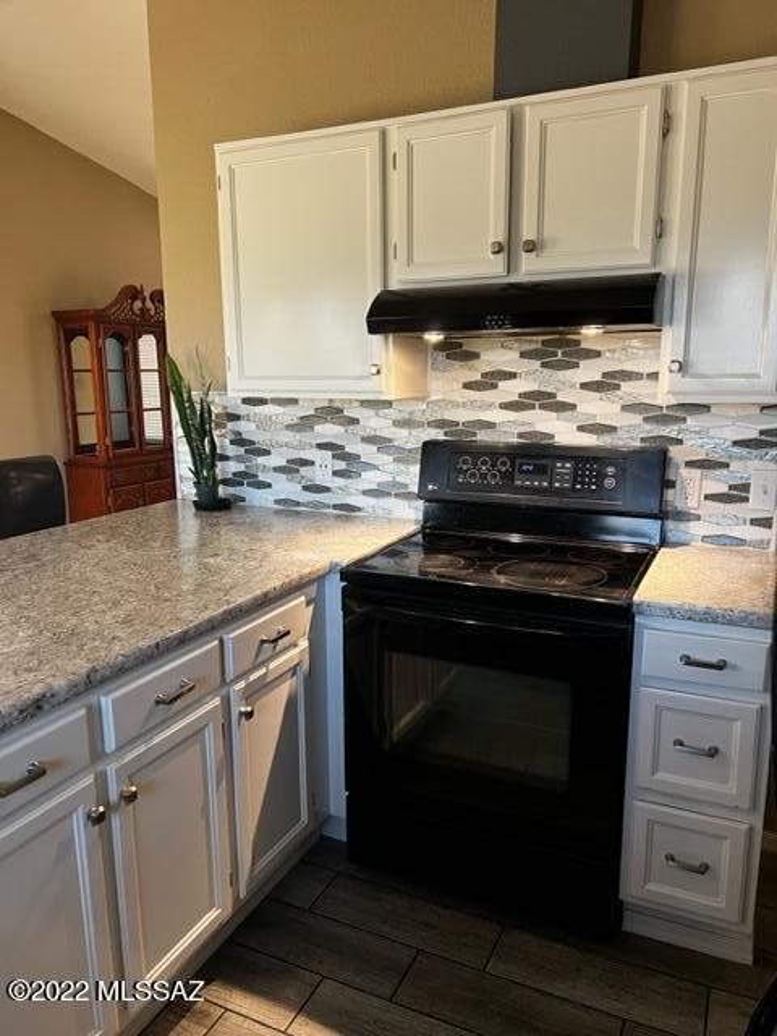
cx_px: 388
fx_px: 778
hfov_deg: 53.1
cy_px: 518
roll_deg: +0.6
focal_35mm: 26
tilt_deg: -9.2
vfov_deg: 67.3
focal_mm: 5.7
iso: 160
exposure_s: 1/60
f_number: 1.5
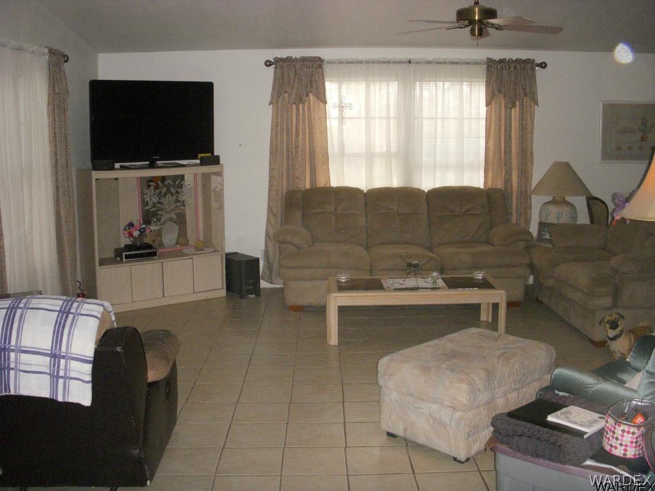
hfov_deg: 49.0
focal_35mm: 38
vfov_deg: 37.7
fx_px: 719
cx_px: 328
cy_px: 246
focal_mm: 6.3
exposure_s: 1/200
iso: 640
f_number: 3.3
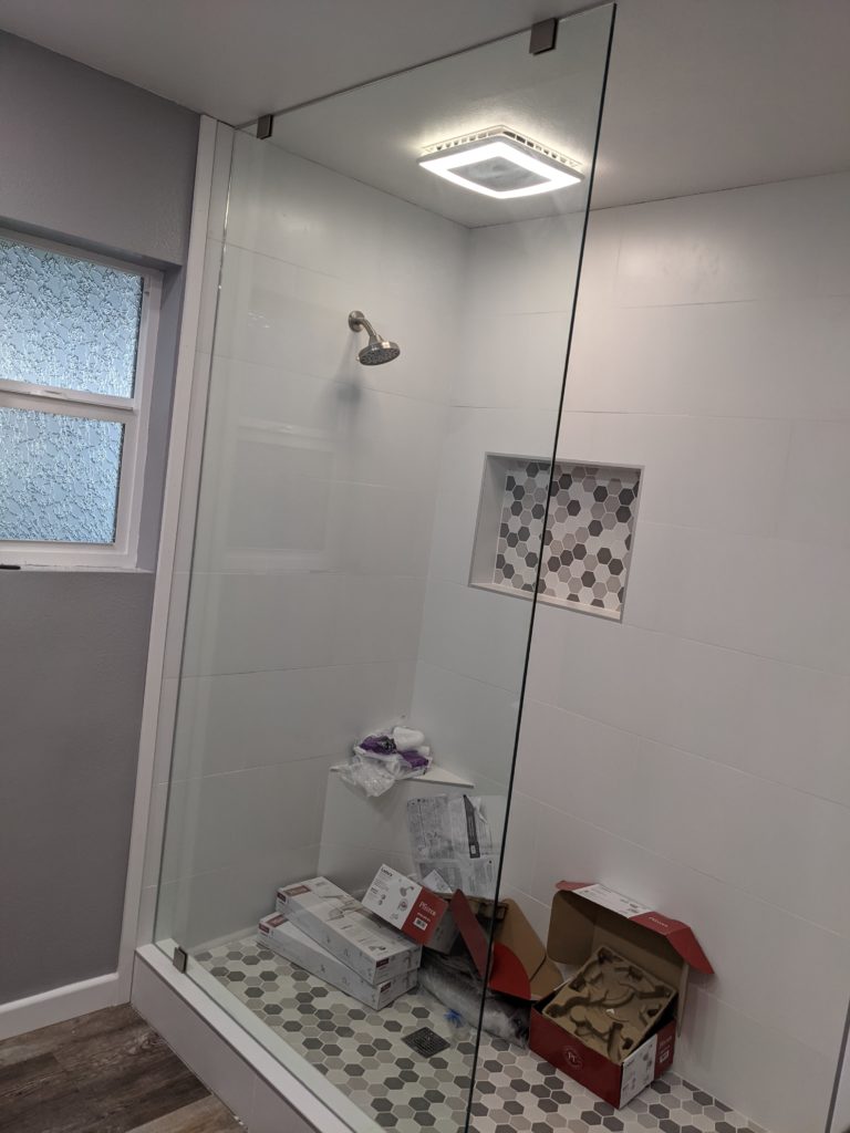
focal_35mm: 27
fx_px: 884
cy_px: 566
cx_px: 425
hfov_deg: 51.4
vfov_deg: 65.3
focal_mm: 4.38
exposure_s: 1/120
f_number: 1.73
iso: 131
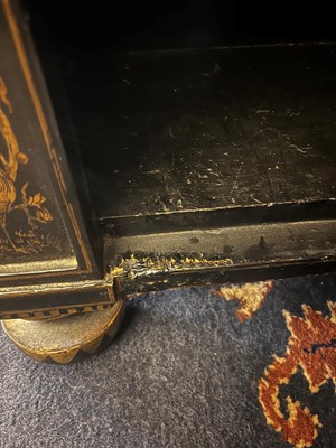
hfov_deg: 53.1
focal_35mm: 26
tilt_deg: -45.0
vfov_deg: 67.3
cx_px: 168
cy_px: 224
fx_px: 336
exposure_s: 1/9
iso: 640
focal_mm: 5.1
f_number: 1.6
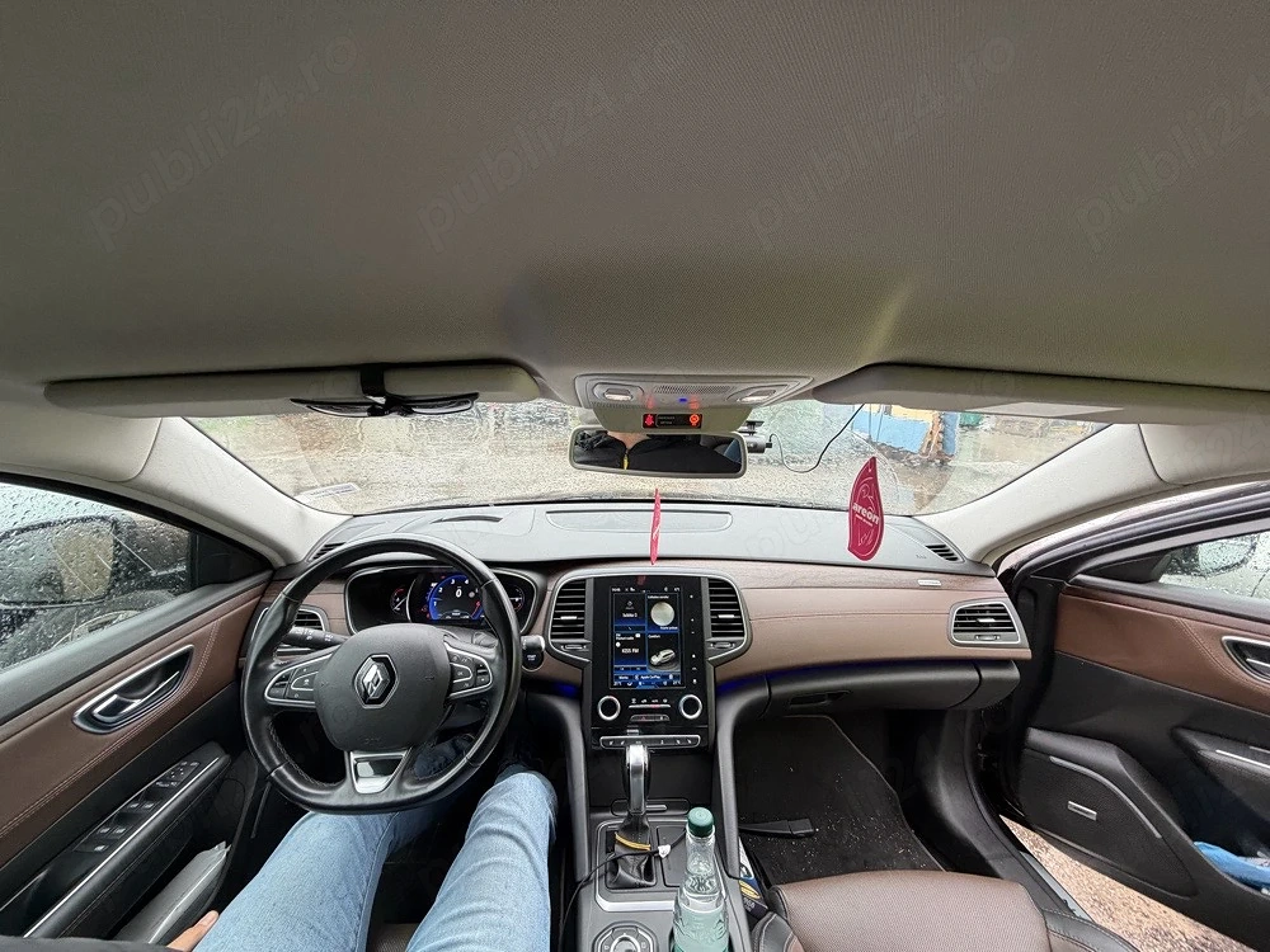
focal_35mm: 14
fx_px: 514
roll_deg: -0.2
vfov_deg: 85.7
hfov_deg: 102.1
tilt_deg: -12.8
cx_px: 635
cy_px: 476
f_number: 2.2
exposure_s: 1/110
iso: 100
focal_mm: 2.22
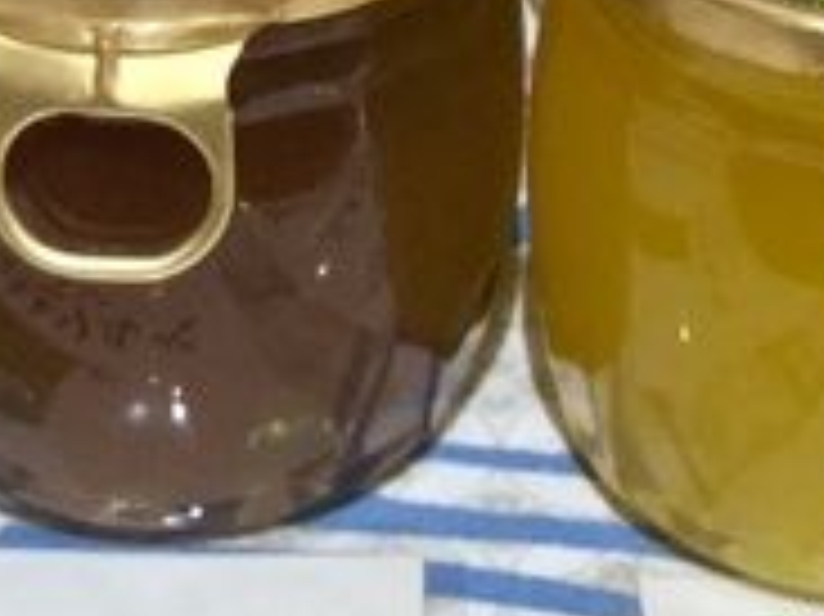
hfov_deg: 14.3
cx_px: 421
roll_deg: -1.7
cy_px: -43
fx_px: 3283
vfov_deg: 10.6
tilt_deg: -31.2
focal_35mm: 138
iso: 25
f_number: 2.4
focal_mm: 3.3
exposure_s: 1/33
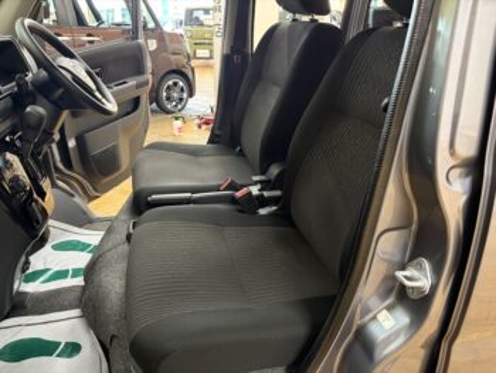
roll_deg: -0.1
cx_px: 248
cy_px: 186
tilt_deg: -22.7
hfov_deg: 67.3
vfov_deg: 53.1
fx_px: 373
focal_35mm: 26
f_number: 1.6
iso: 500
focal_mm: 5.96
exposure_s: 1/33
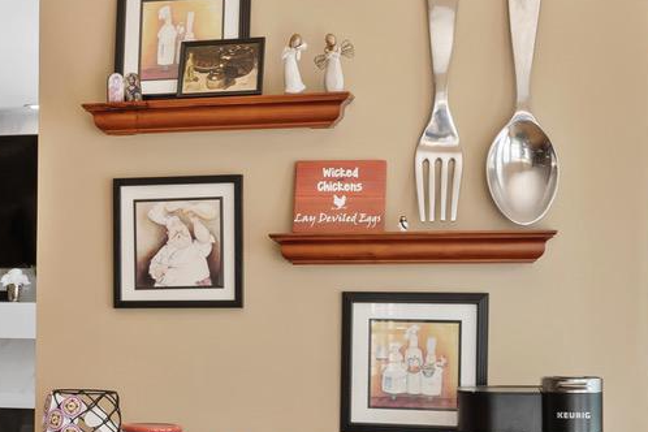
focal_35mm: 74
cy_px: 317
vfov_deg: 18.3
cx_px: 105
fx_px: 1332
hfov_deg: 26.7
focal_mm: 18
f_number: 8
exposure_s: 1/20
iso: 500
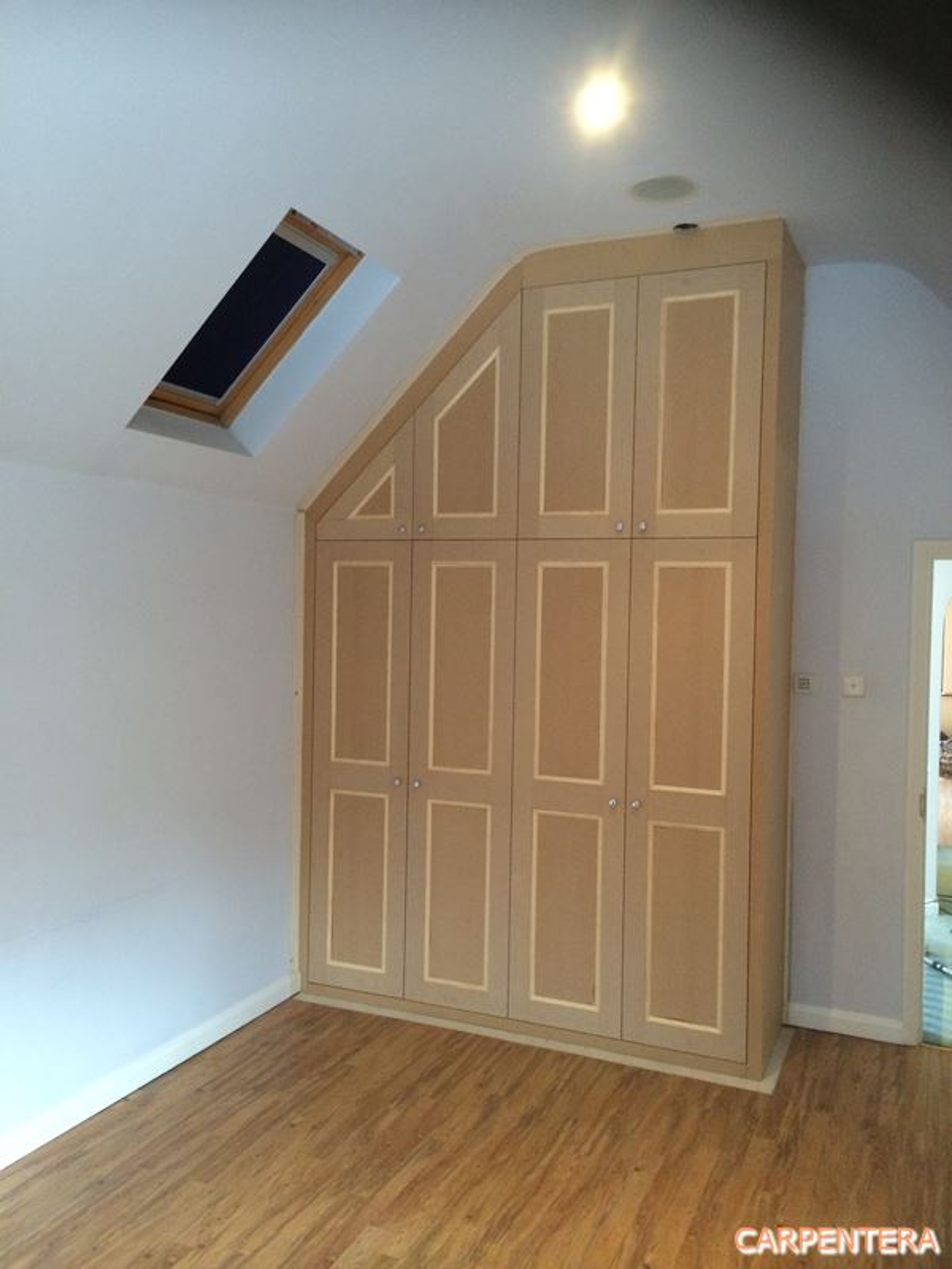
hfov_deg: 46.8
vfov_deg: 60.0
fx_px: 1100
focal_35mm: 30
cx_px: 476
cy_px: 634
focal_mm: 4.12
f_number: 2.2
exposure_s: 1/30
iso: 250
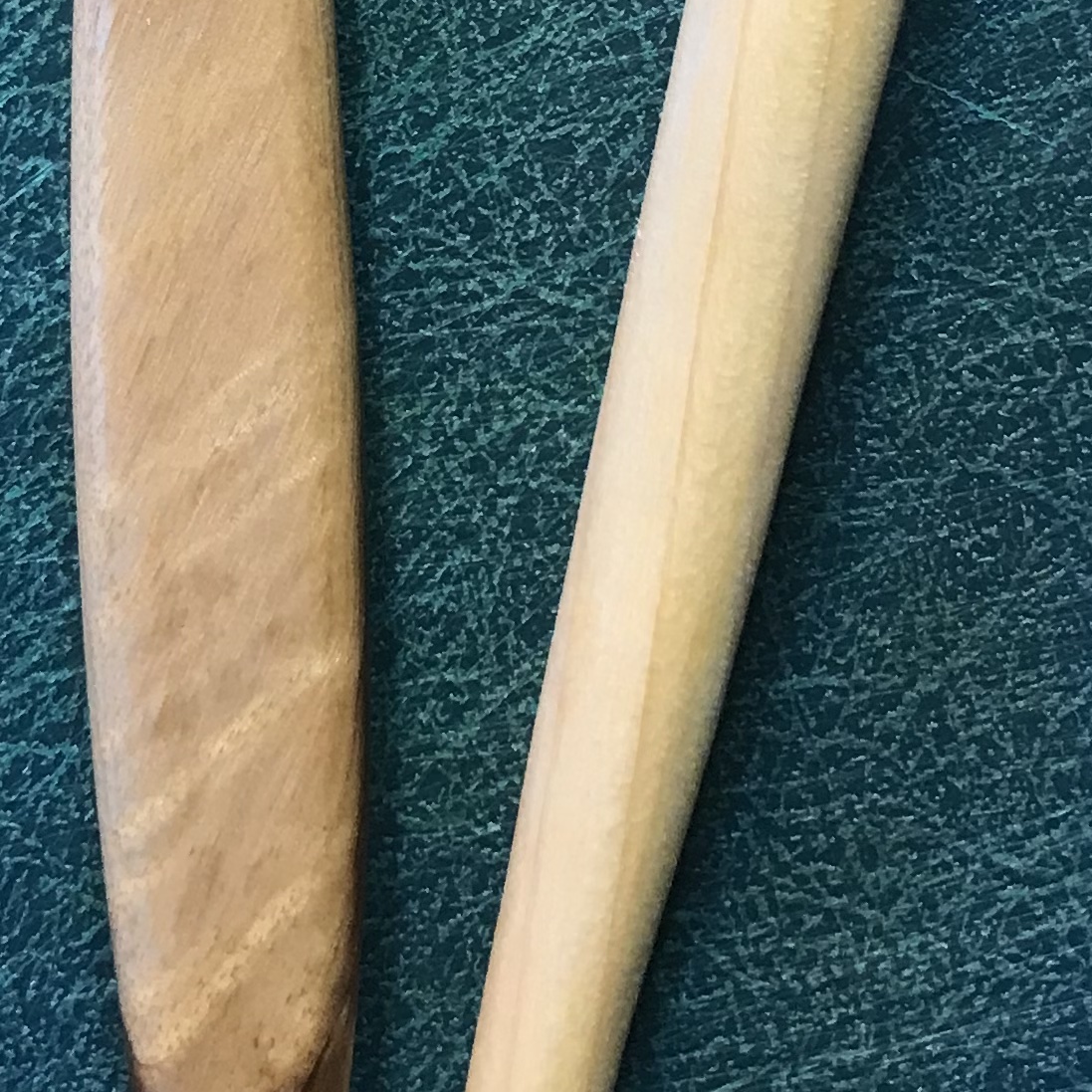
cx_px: 549
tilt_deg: -86.8
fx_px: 3248
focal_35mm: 91
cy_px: -294
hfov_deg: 19.1
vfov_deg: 17.9
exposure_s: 1/20
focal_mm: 3.99
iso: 40
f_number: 1.8
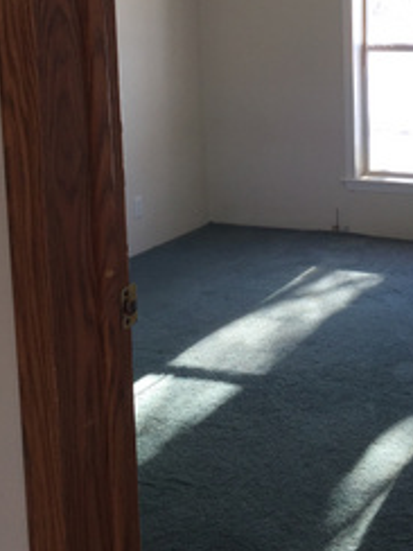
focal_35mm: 57
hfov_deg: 25.0
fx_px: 907
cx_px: 363
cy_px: 117
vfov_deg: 32.9
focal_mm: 4.15
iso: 32
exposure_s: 1/120
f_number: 2.2
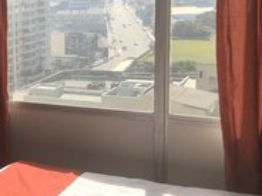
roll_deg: +4.0
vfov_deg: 20.2
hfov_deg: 24.6
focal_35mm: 73
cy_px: 84
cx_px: -37
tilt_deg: -9.9
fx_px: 553
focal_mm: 3.99
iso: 20
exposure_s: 1/3205
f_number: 1.8
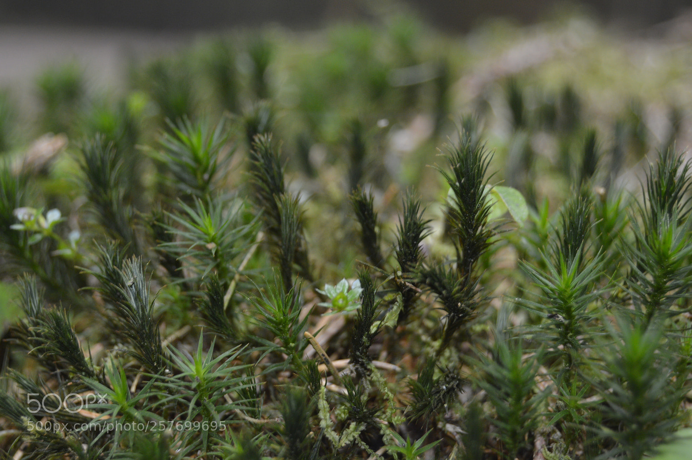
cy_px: 230
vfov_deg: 16.5
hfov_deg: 24.6
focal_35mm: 82
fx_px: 1584
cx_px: 346
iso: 640
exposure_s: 1/60
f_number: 5.6
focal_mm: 55
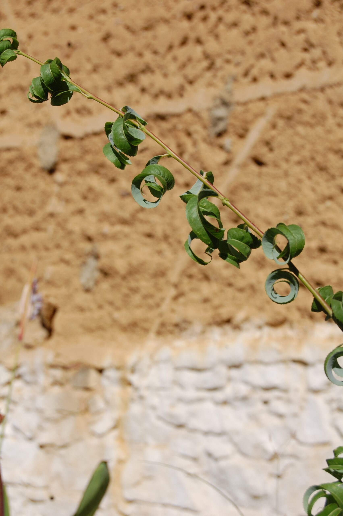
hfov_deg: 16.5
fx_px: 1181
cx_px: 172
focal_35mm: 82
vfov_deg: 24.6
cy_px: 258
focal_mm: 55
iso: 200
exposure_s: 1/500
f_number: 11
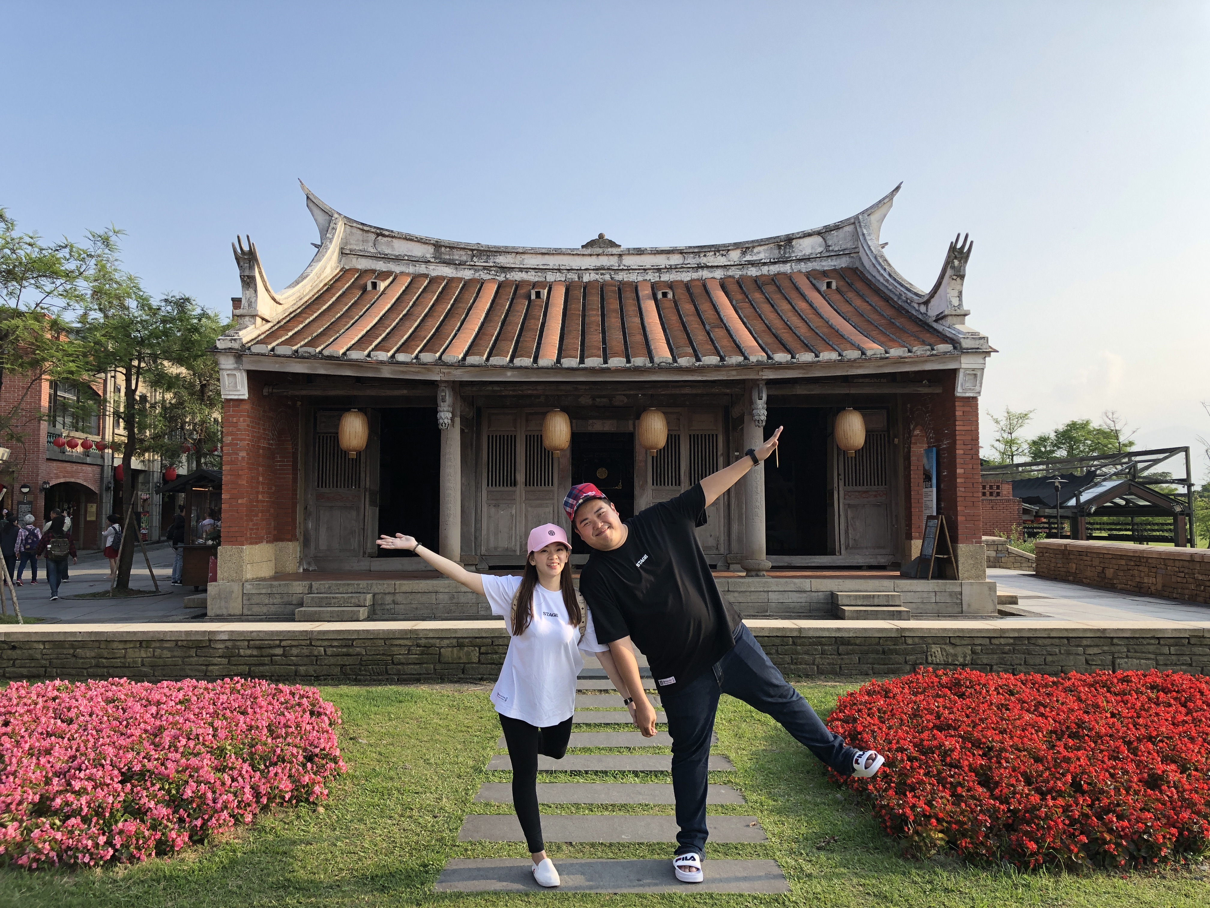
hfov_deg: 63.4
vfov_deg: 49.7
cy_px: 454
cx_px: 605
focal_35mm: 28
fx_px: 979
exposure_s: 1/827
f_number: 1.8
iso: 20
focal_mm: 4
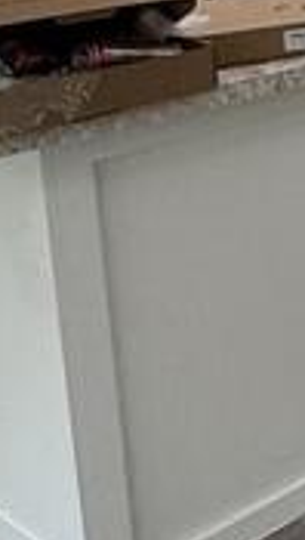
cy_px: 31
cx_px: 702
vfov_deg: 23.1
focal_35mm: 89
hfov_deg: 11.5
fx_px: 1274
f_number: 2.2
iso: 200
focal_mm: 2.22
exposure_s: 1/120
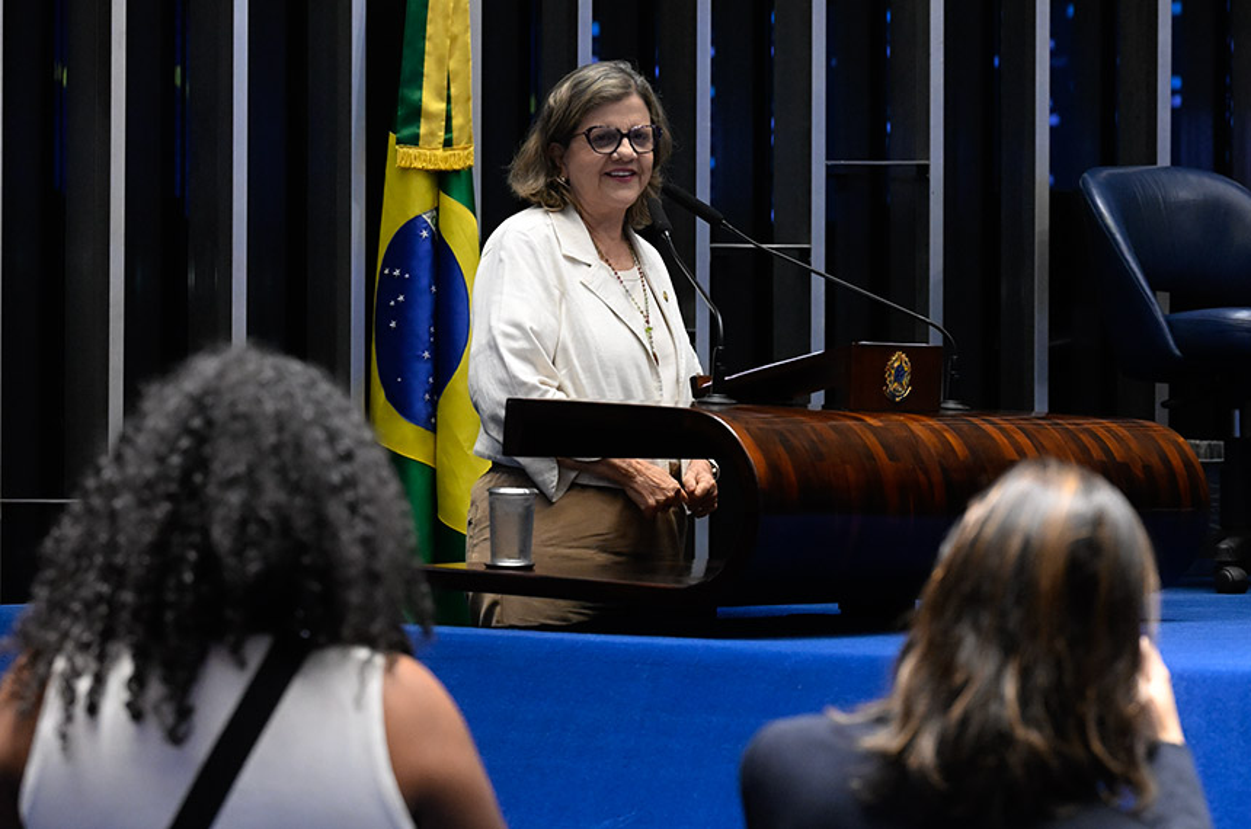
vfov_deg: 15.5
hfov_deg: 23.2
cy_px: 414
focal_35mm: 88
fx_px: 3052
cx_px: 626
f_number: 4
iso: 5000
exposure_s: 1/200
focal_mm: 88
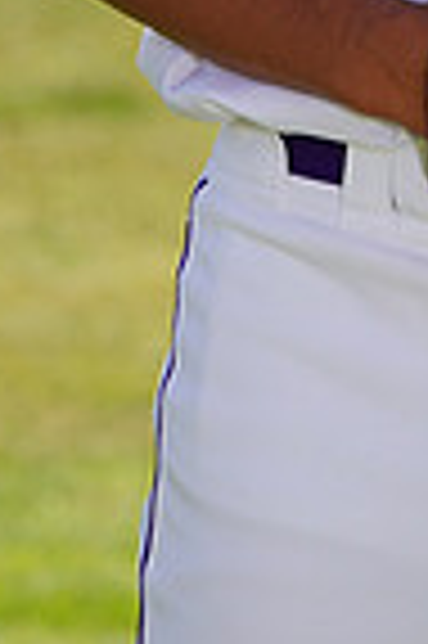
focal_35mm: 966
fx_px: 17268
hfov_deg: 1.4
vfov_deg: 2.1
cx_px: 622
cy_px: -446
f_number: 8
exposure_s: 1/250
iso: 100
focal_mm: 238
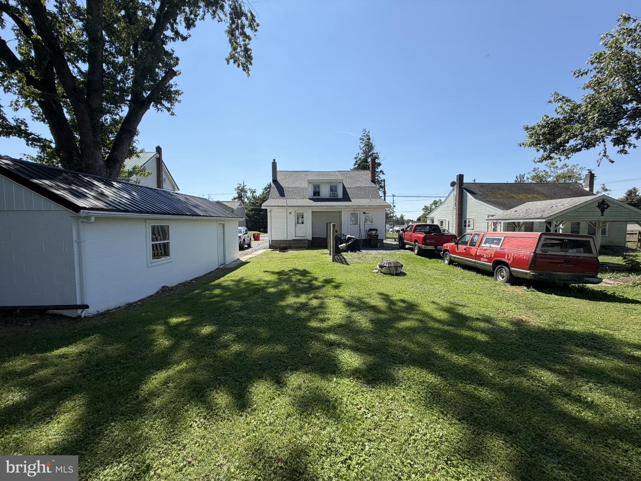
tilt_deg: -1.6
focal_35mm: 14
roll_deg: +0.9
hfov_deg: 102.1
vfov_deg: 85.7
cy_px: 240
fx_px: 259
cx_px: 320
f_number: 2.2
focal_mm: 2.22
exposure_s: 1/770
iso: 25
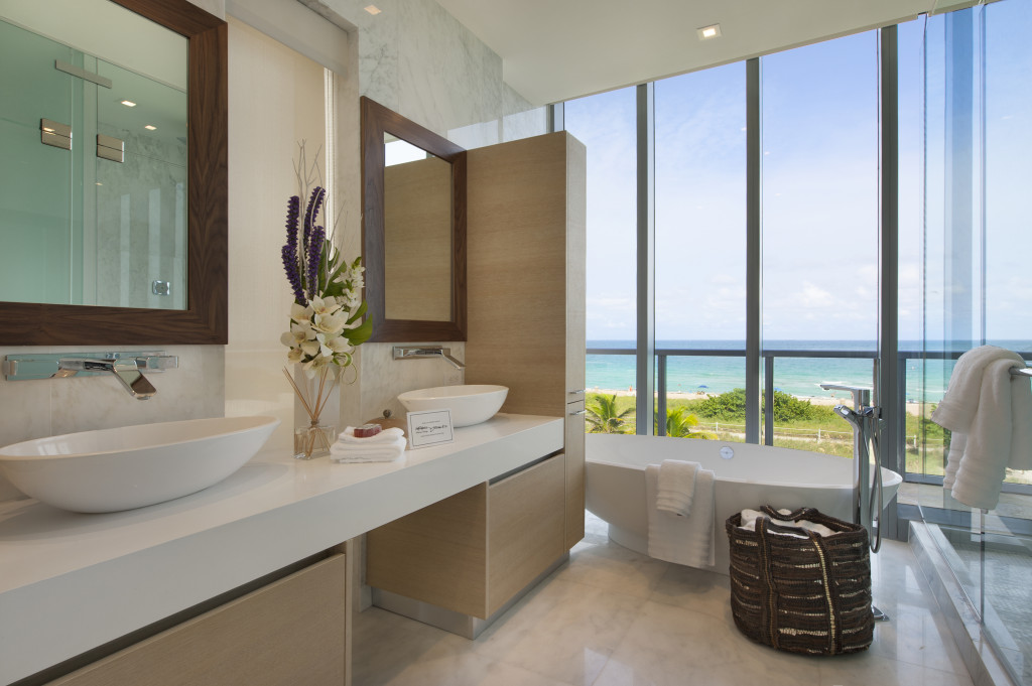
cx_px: 516
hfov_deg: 96.8
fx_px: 458
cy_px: 343
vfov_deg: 73.7
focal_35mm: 16
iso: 200
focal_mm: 16
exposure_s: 1/60
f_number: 13
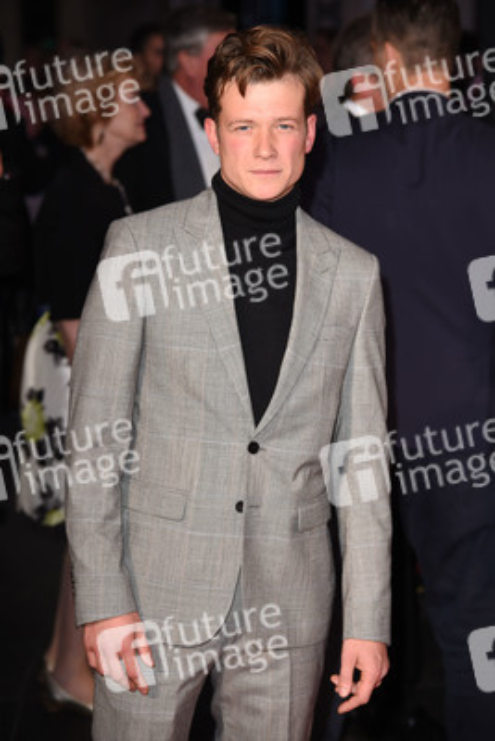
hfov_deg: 12.5
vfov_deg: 18.6
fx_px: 2267
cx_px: 248
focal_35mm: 110
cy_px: 370
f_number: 5
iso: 640
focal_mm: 110
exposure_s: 1/250
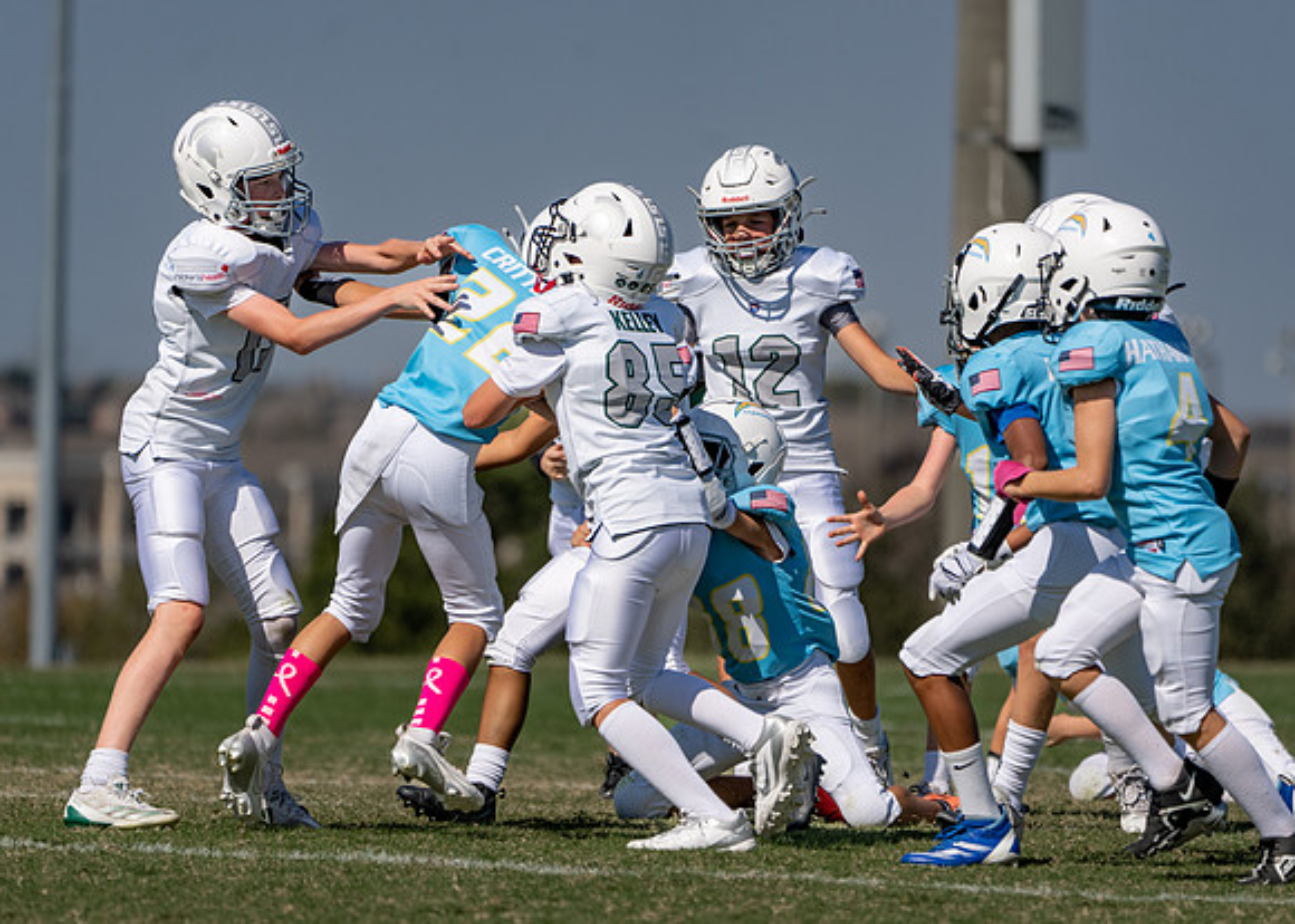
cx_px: 691
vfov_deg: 2.9
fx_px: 18191
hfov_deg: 4.1
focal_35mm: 495
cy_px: 508
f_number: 5.6
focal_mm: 400
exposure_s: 1/1600
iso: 100
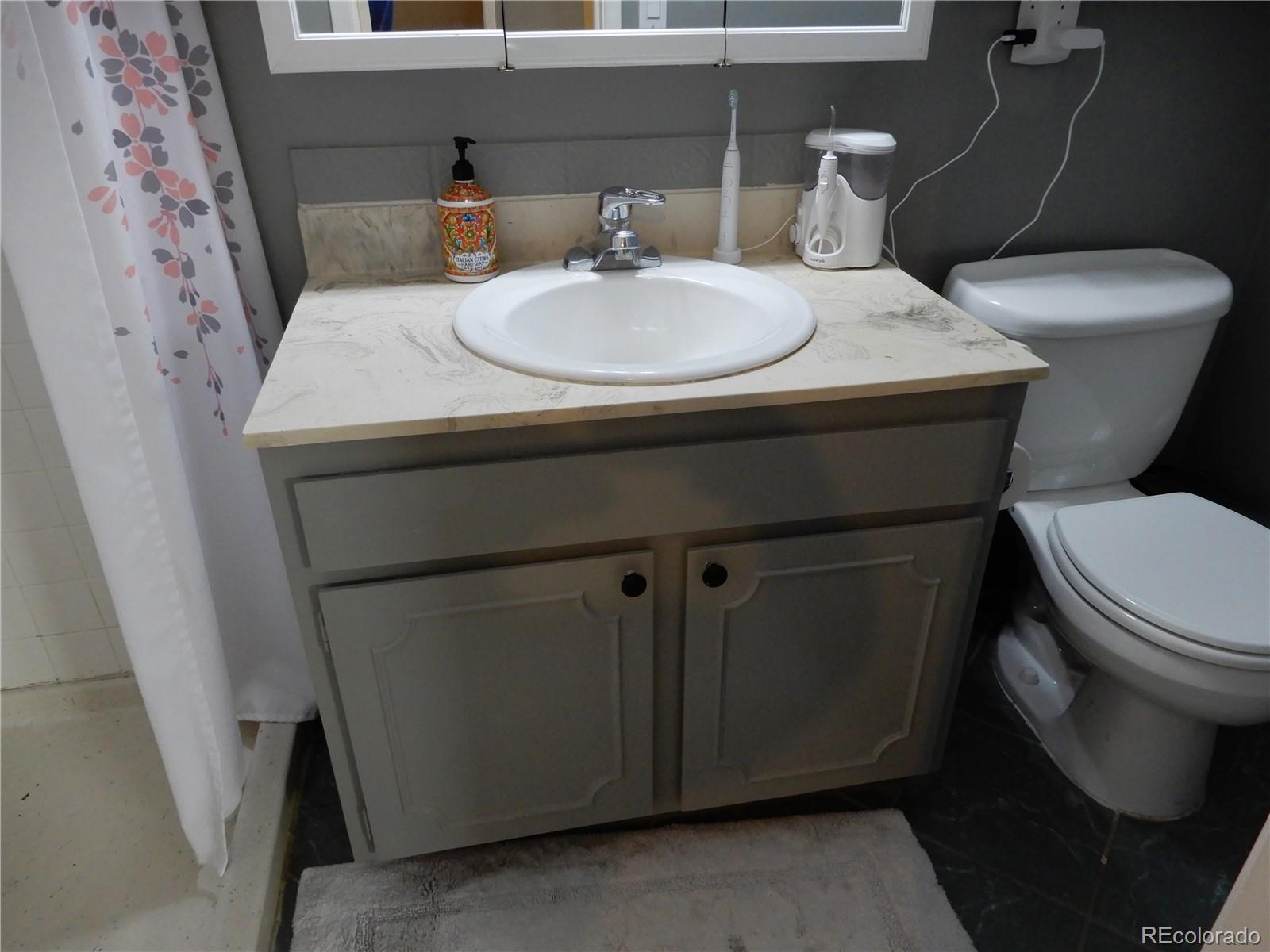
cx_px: 635
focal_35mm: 24
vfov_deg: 56.8
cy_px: 476
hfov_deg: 71.6
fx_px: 881
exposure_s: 1/30
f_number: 3.4
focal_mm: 4.3
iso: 400
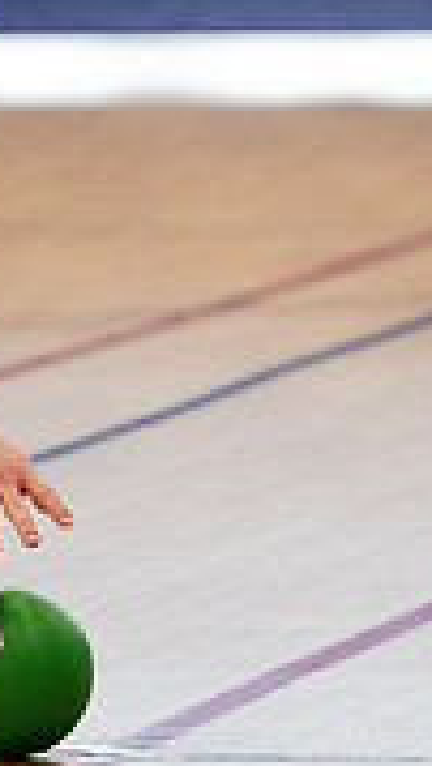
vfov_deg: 3.5
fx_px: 12413
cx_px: 287
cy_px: 186
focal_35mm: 611
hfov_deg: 2.0
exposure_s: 1/1000
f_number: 2.8
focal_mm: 180
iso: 4000
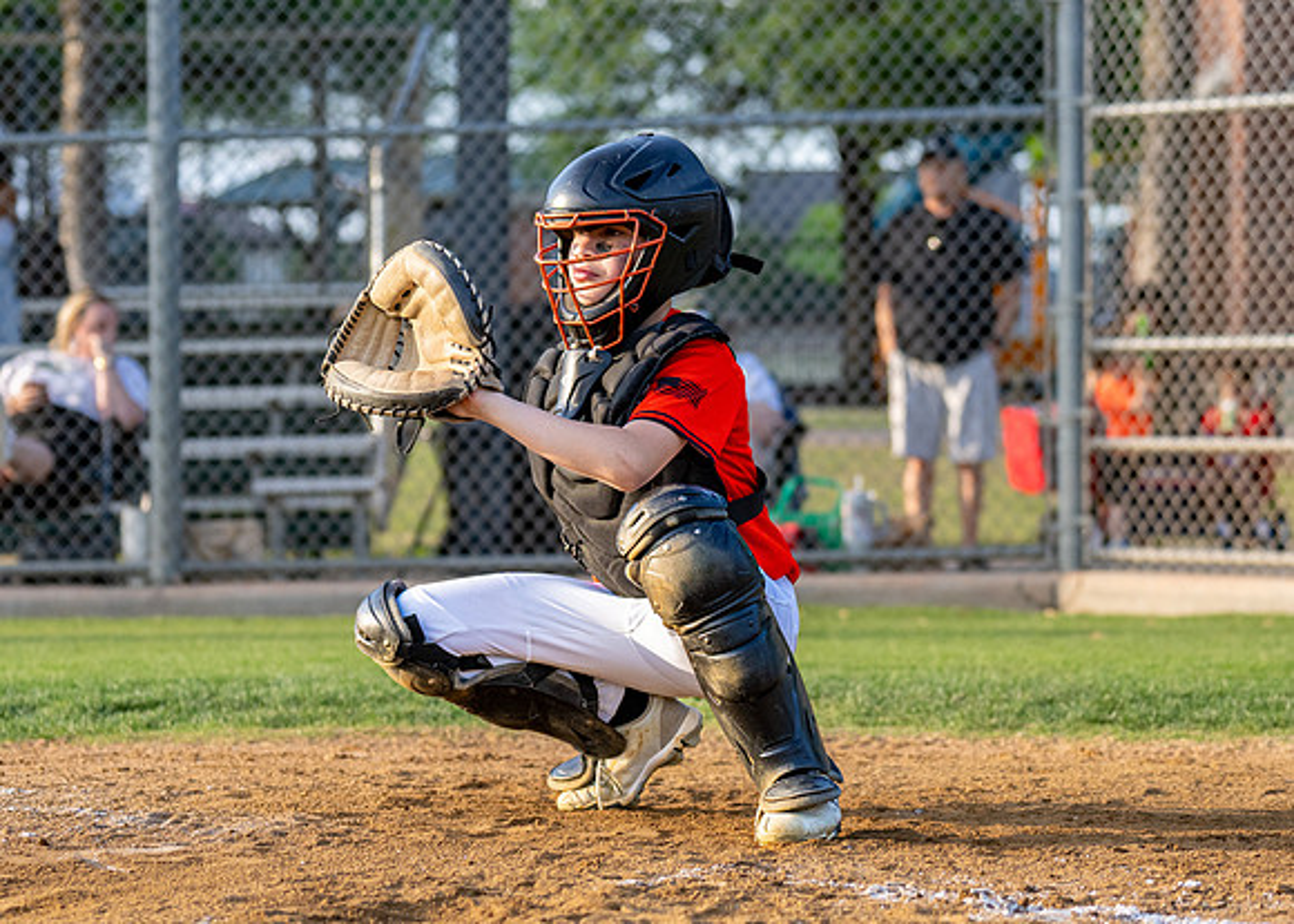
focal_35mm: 116
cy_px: 519
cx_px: 559
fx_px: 4279
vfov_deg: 12.3
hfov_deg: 17.2
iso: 800
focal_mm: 70
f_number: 2.8
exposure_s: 1/2500
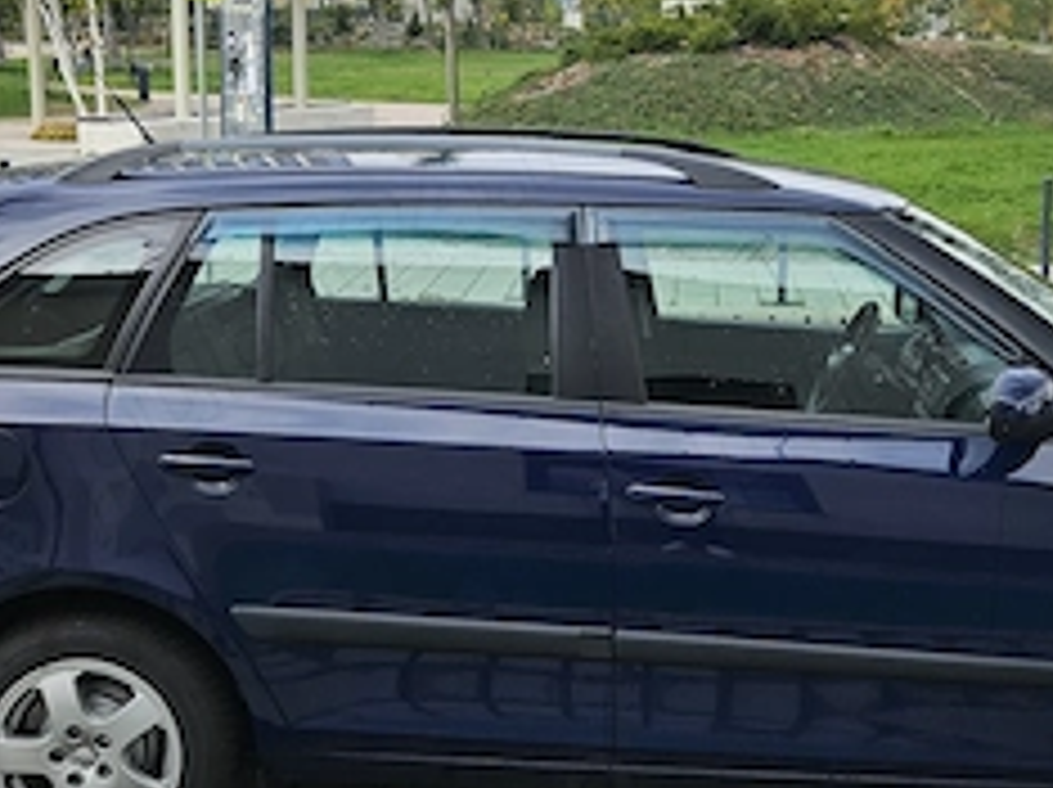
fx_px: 1793
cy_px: 324
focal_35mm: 59
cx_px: 662
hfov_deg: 32.6
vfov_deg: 24.7
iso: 25
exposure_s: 1/699
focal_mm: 5.4
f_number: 1.8
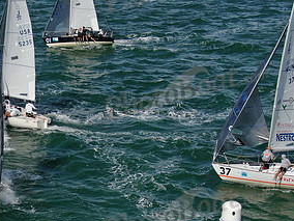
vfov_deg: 15.0
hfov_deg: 19.8
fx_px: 832
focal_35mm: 98
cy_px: 168
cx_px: 46
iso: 100
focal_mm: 8.6
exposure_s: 1/1600
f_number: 3.8
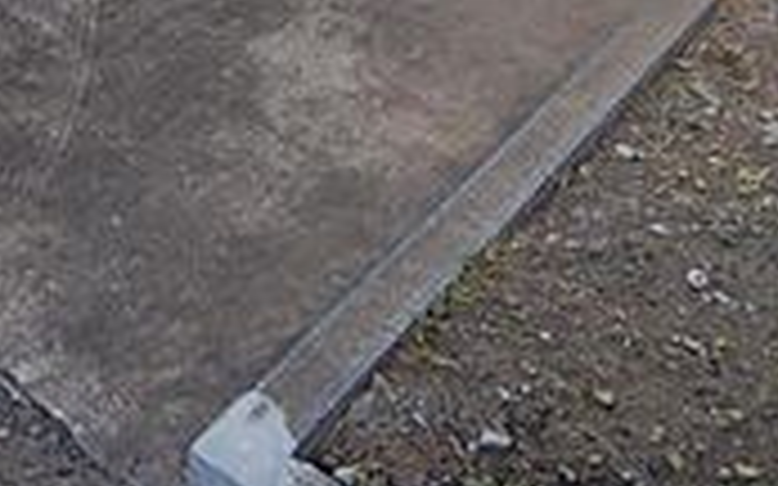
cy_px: -266
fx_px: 1081
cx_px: -4
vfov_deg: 21.0
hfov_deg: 35.7
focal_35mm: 51
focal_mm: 2.16
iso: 100
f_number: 2.2
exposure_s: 1/381
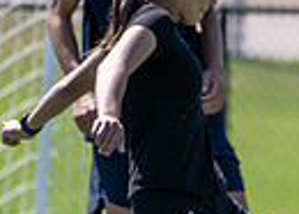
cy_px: 255
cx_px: 380
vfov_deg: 1.8
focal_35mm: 790
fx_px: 6712
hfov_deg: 2.5
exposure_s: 1/800
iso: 50
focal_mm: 140
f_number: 2.8
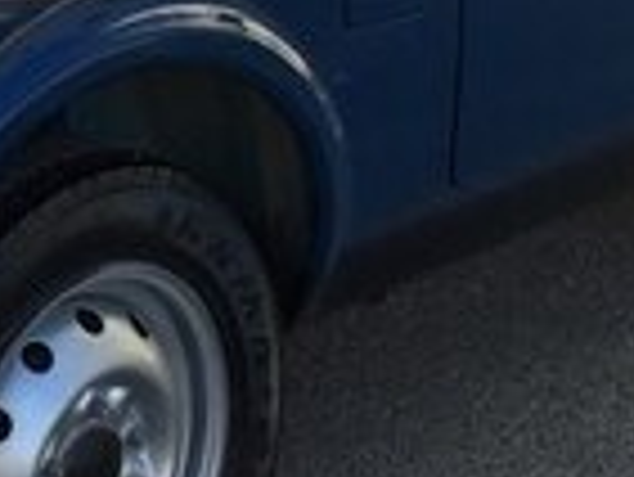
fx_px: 2493
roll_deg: -0.9
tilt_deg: -10.3
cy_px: -160
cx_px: -72
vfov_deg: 10.7
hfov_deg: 14.2
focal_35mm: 136
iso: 32
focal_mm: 4.15
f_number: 2.2
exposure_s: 1/520
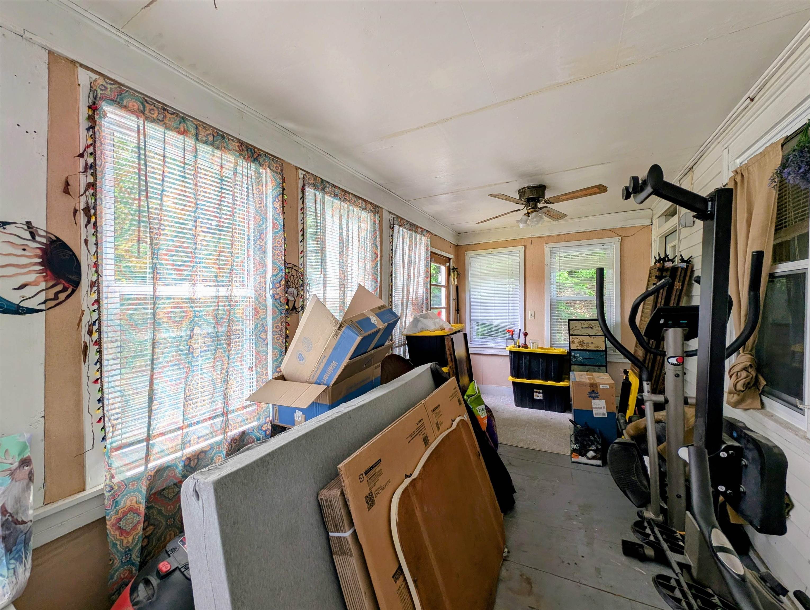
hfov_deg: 110.5
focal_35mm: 12
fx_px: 281
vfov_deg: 94.6
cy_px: 305
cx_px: 405
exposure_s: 1/108
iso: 37
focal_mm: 2.23
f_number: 1.95
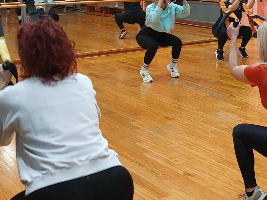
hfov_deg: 24.2
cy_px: 22
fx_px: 586
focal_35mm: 76
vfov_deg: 19.1
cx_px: 281
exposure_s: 1/50
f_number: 1.8
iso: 320
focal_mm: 5.23
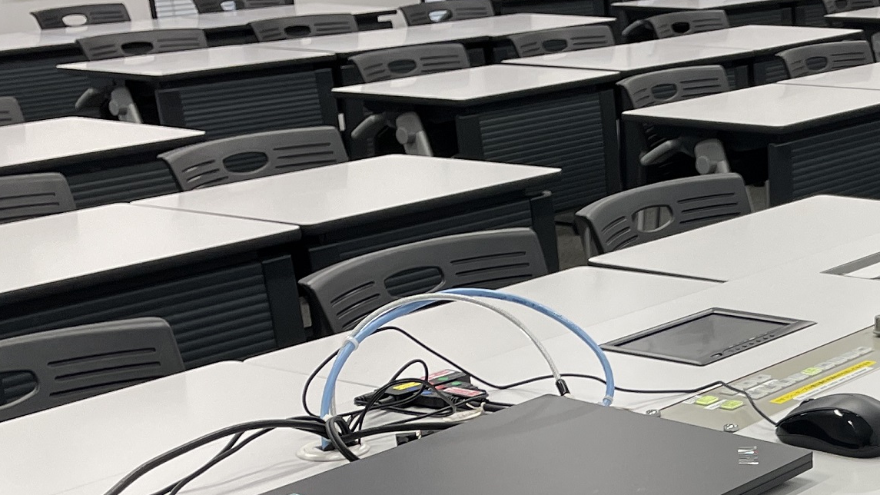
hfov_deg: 26.8
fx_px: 1750
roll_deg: +1.1
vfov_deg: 14.9
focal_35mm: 75
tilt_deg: -27.6
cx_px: 866
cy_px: 758
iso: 64
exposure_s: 1/100
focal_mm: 4.2
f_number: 1.6
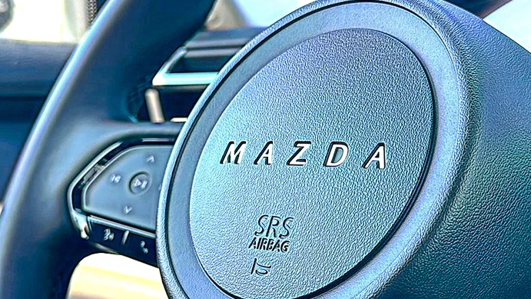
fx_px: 746
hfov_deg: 39.2
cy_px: 159
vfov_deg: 22.6
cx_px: 268
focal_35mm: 53
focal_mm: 6.86
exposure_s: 1/114
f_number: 1.78
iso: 50
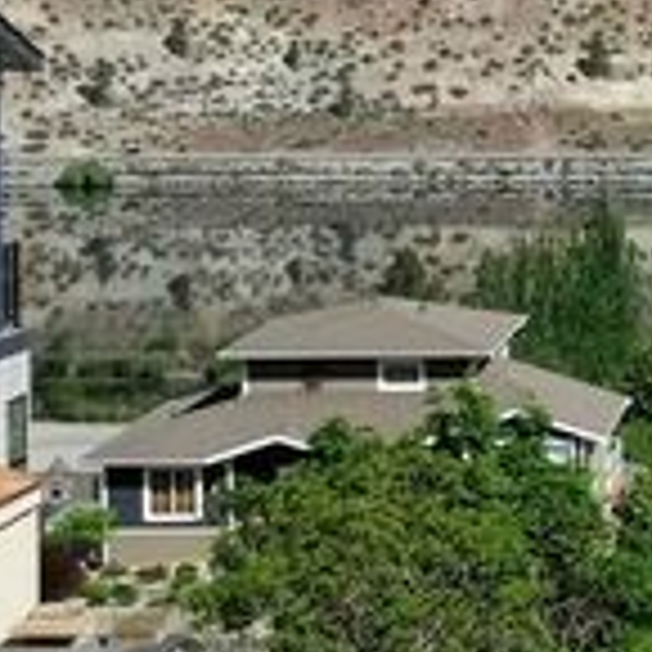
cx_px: 1129
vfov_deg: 10.4
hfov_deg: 9.9
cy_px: 117
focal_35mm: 168
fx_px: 3580
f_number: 6.3
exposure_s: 1/640
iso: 100
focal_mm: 10.26
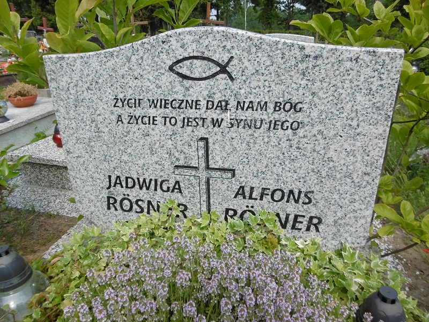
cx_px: 214
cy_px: 161
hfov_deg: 71.6
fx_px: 297
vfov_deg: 56.8
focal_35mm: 24
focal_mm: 4.3
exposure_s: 1/1000
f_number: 3.1
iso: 100
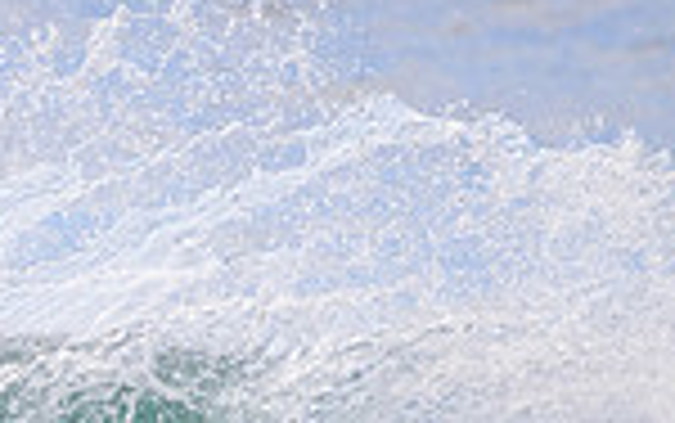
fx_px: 57972
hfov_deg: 0.7
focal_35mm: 3149
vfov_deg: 0.4
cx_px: -112
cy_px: 646
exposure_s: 1/2000
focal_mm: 800
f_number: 13
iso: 2000
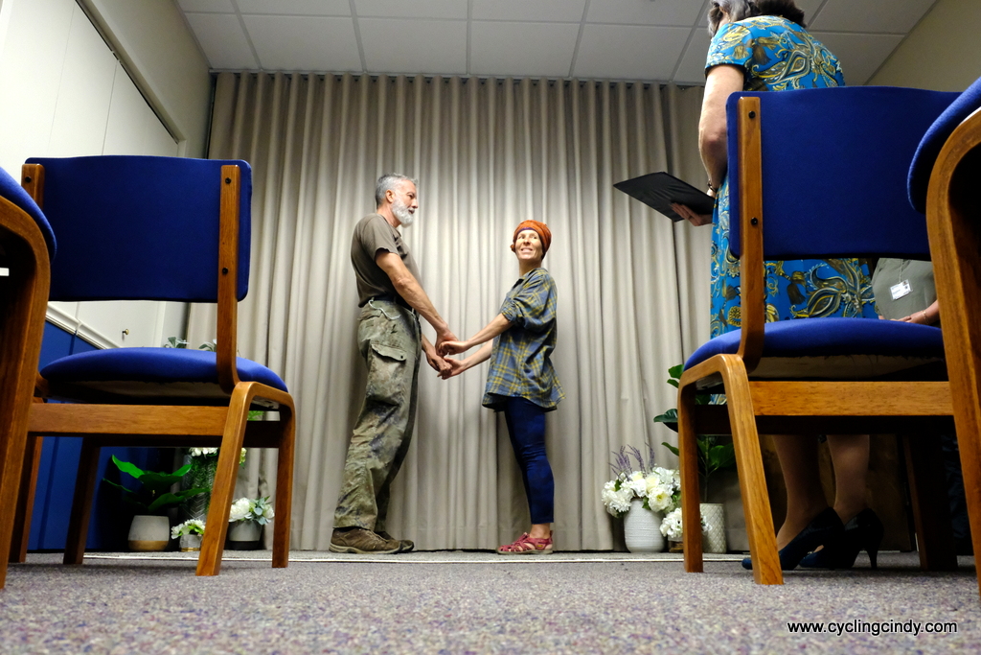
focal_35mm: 27
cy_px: 328
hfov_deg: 67.4
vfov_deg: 47.9
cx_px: 490
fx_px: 736
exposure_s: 1/28
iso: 5000
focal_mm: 18
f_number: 9
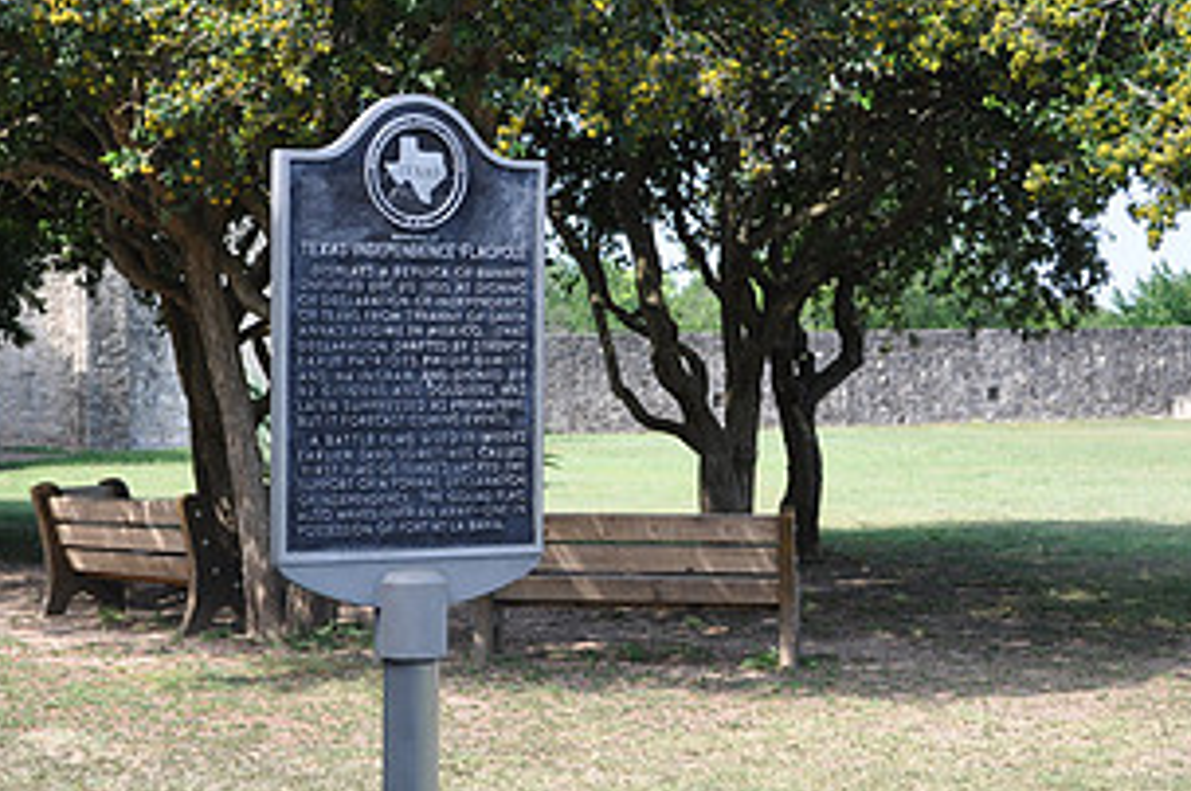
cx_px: 466
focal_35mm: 80
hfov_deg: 25.3
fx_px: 2644
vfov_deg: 17.0
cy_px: 456
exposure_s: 1/160
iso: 200
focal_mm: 28
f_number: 6.3
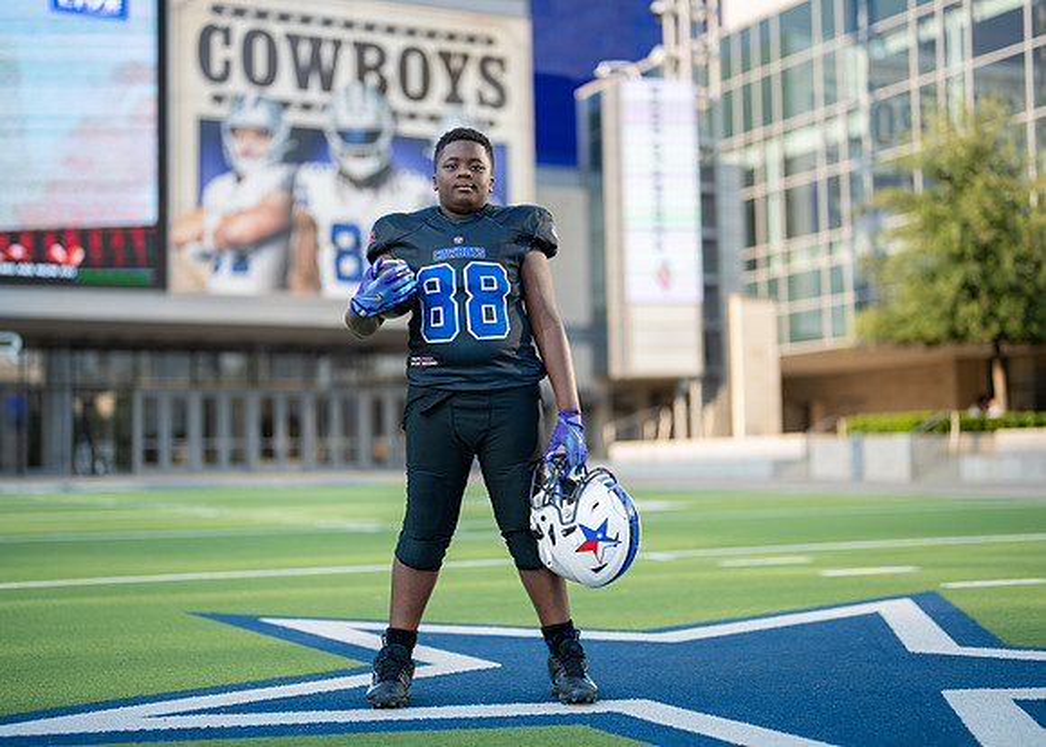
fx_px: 1671
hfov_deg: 34.8
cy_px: 346
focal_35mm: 56
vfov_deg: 25.2
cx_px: 505
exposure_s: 1/2500
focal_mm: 50
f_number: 1.2
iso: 100
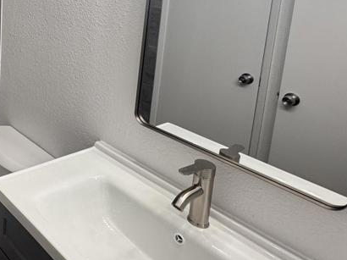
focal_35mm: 35
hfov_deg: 43.1
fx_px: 351
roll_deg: -1.4
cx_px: -19
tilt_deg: -8.0
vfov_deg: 37.9
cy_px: 25
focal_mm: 2.22
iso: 160
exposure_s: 1/120
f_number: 2.2
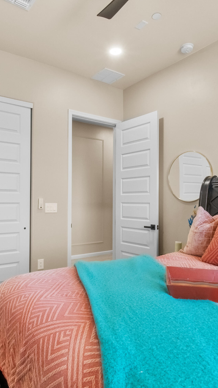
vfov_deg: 76.3
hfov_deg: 47.7
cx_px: 101
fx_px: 247
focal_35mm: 24
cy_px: 197
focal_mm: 10
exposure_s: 1/4
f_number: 22
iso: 1600
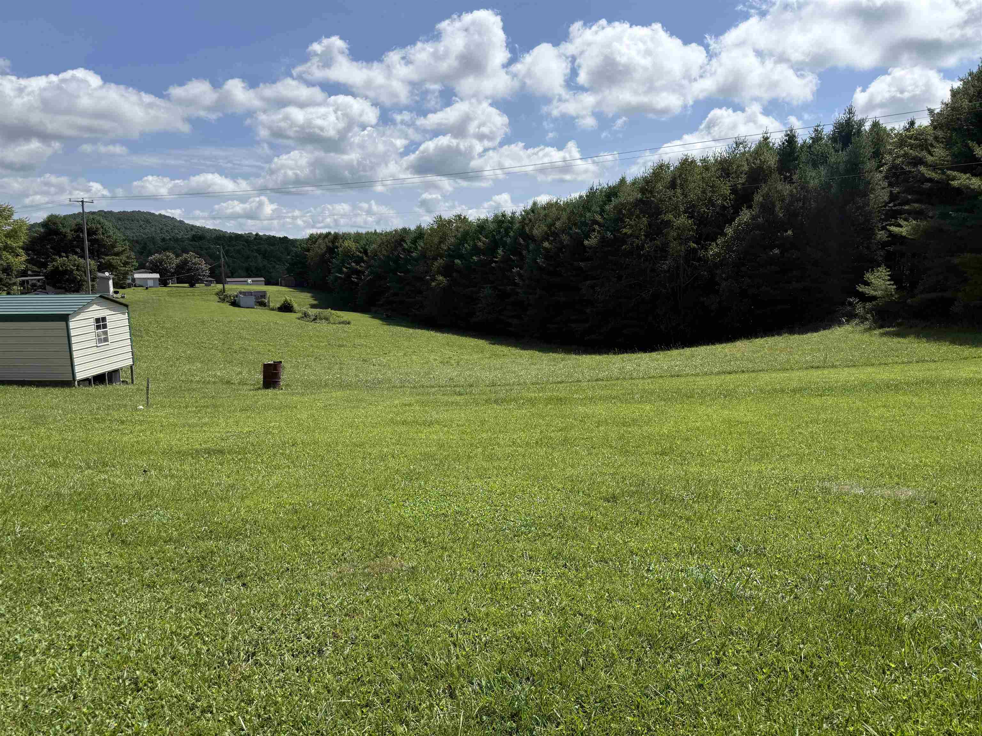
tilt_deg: -8.7
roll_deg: +0.6
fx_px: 681
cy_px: 368
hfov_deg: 71.6
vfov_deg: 56.8
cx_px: 491
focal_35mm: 24
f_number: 1.78
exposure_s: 1/6173
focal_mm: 6.76
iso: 80
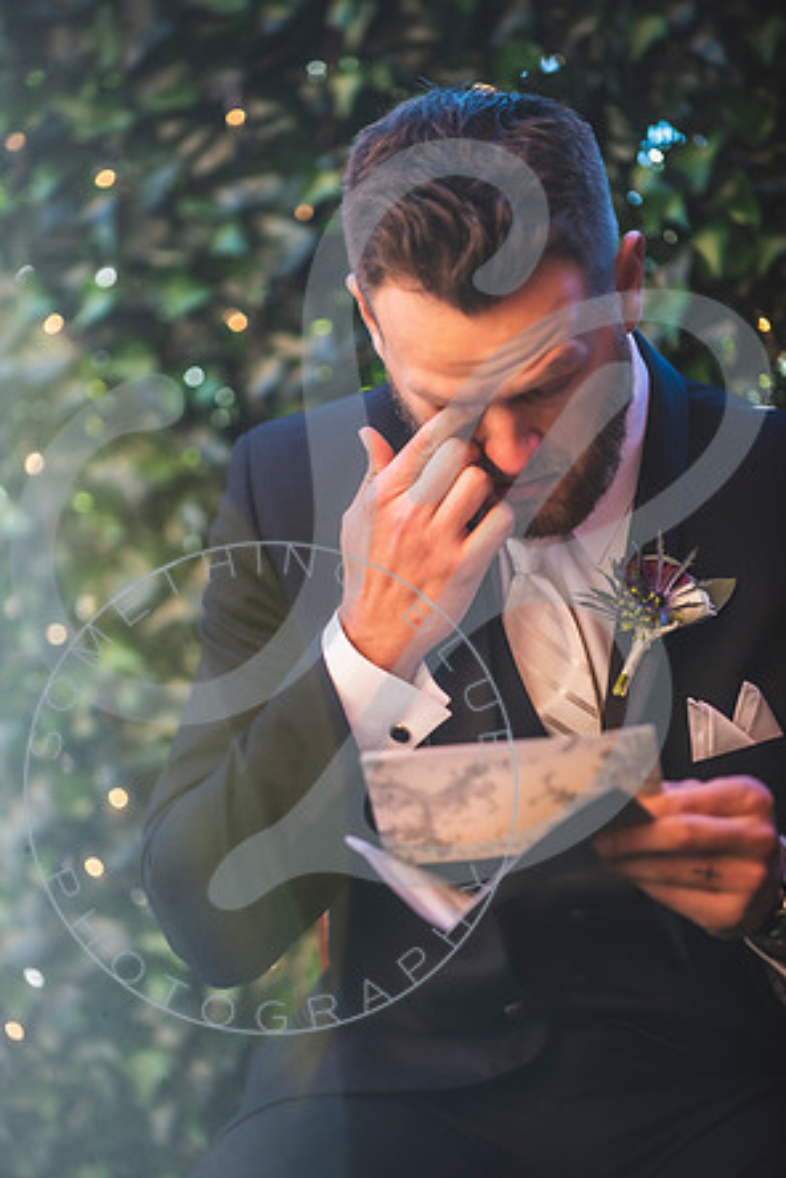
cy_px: 586
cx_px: 390
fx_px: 5141
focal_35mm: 157
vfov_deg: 13.1
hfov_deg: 8.7
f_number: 2.8
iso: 250
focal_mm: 155
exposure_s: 1/500
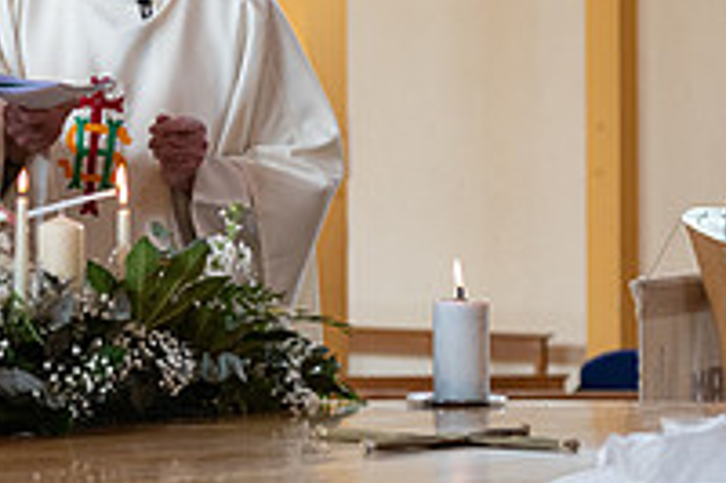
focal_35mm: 203
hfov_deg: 10.0
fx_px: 4090
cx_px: -109
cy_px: 56
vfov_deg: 6.7
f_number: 3.5
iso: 640
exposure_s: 1/160
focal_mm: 70
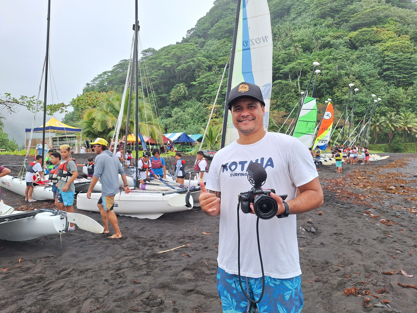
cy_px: 156
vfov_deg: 58.9
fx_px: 277
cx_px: 208
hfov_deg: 73.9
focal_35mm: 23
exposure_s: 1/643
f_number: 1.8
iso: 40
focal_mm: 5.54
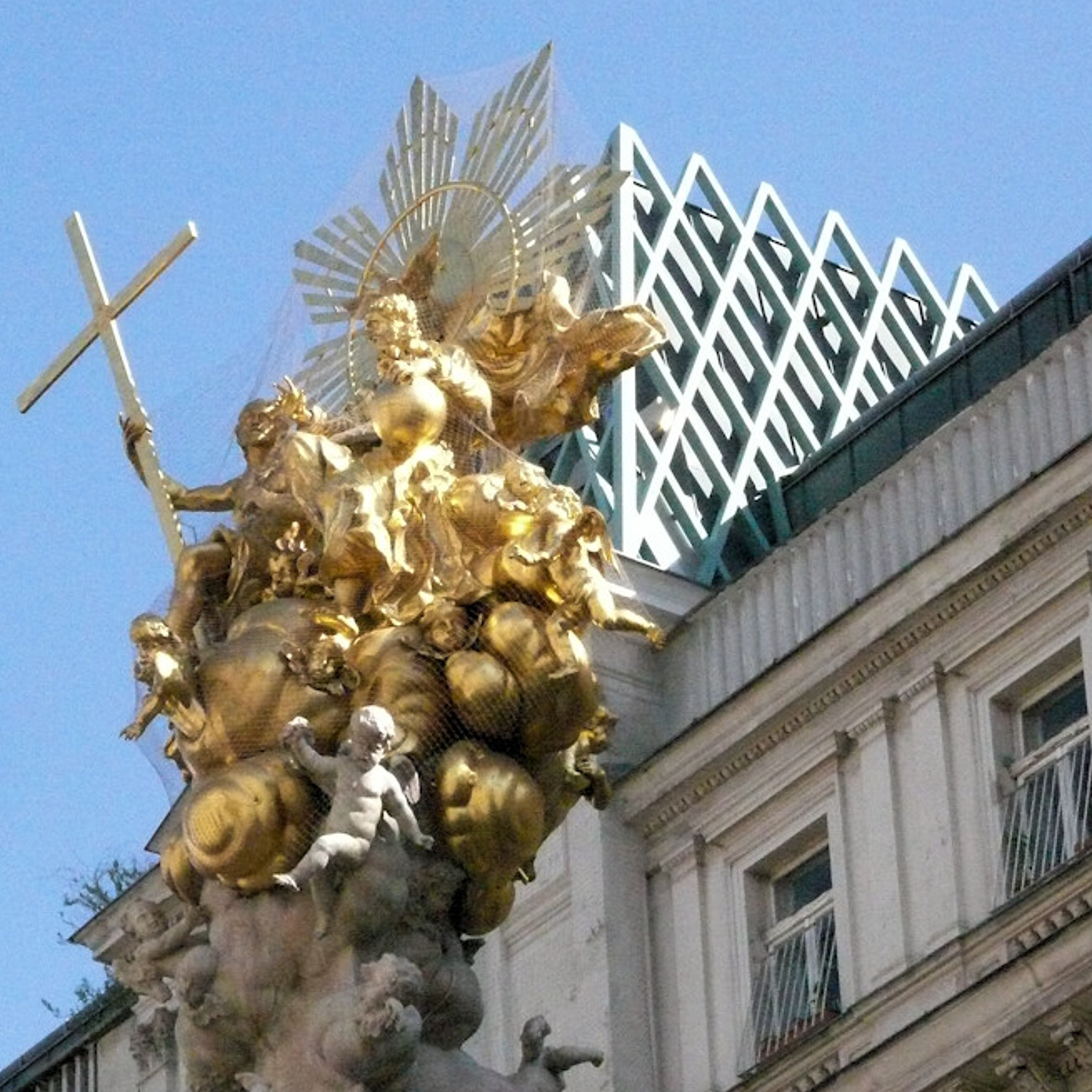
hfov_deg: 9.8
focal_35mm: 178
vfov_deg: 9.8
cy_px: 543
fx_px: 6353
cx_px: 342
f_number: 11
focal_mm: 27.9
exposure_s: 1/1000
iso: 1600
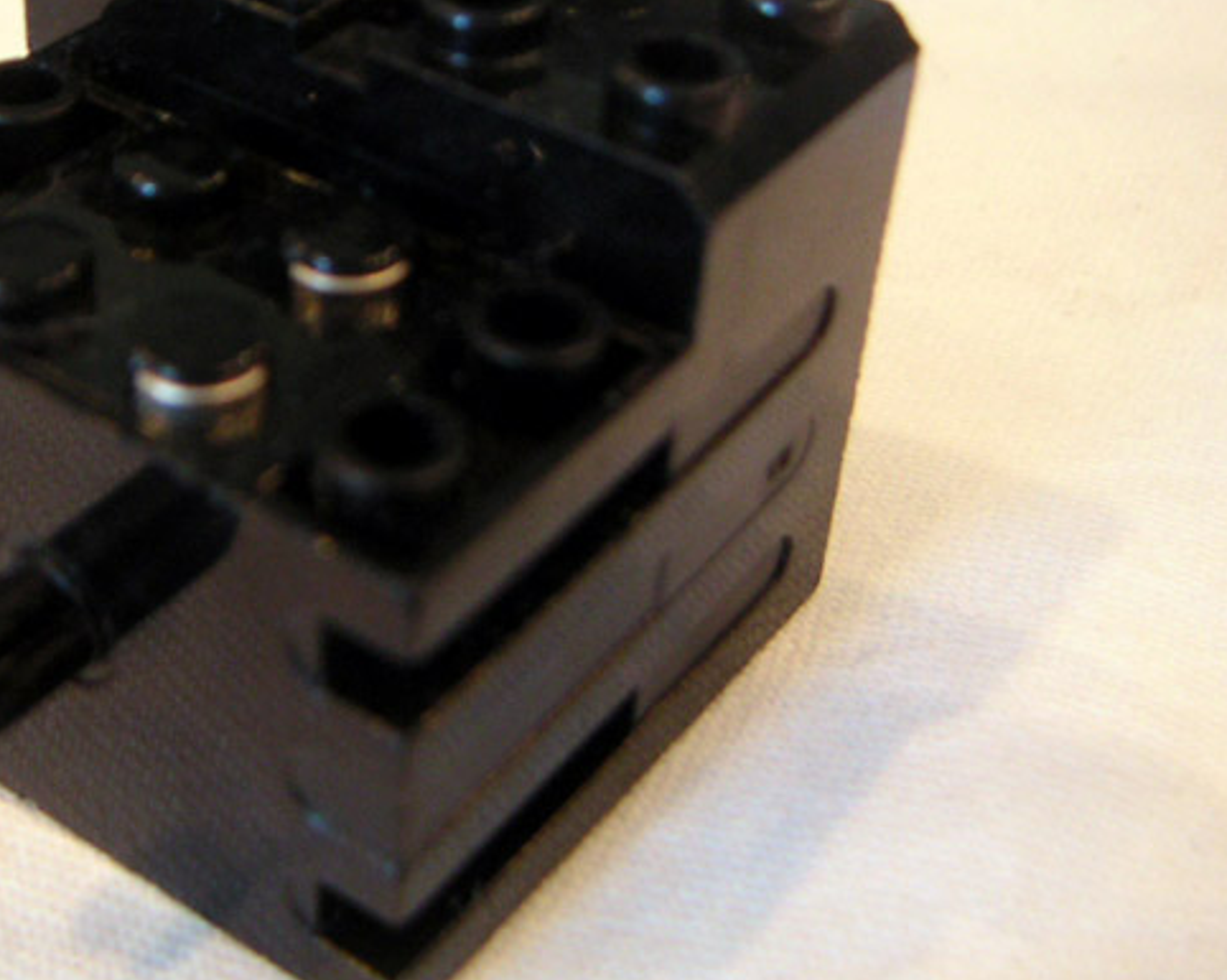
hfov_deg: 30.9
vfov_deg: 25.3
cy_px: 349
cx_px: 298
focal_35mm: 60
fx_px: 2178
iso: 100
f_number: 2.8
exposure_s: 1/10
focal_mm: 5.7
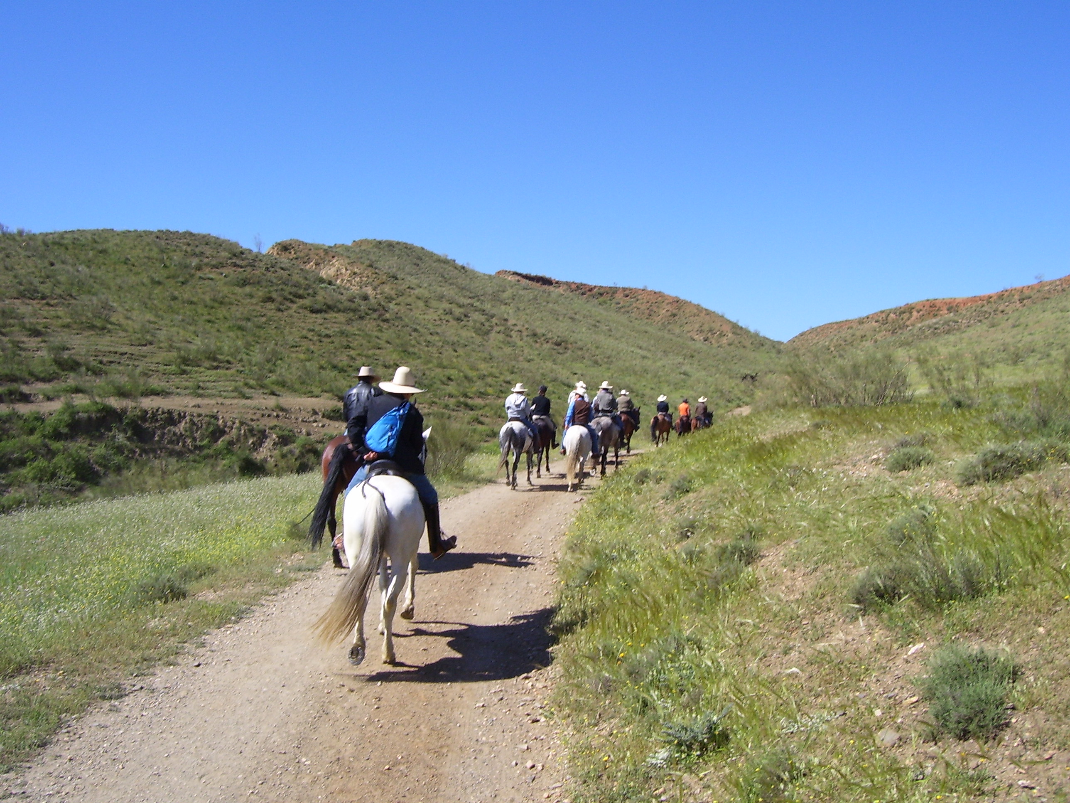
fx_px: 1051
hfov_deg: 54.0
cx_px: 535
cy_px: 402
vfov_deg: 41.8
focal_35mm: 34
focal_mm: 5.6
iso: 80
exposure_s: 1/500
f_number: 4.8
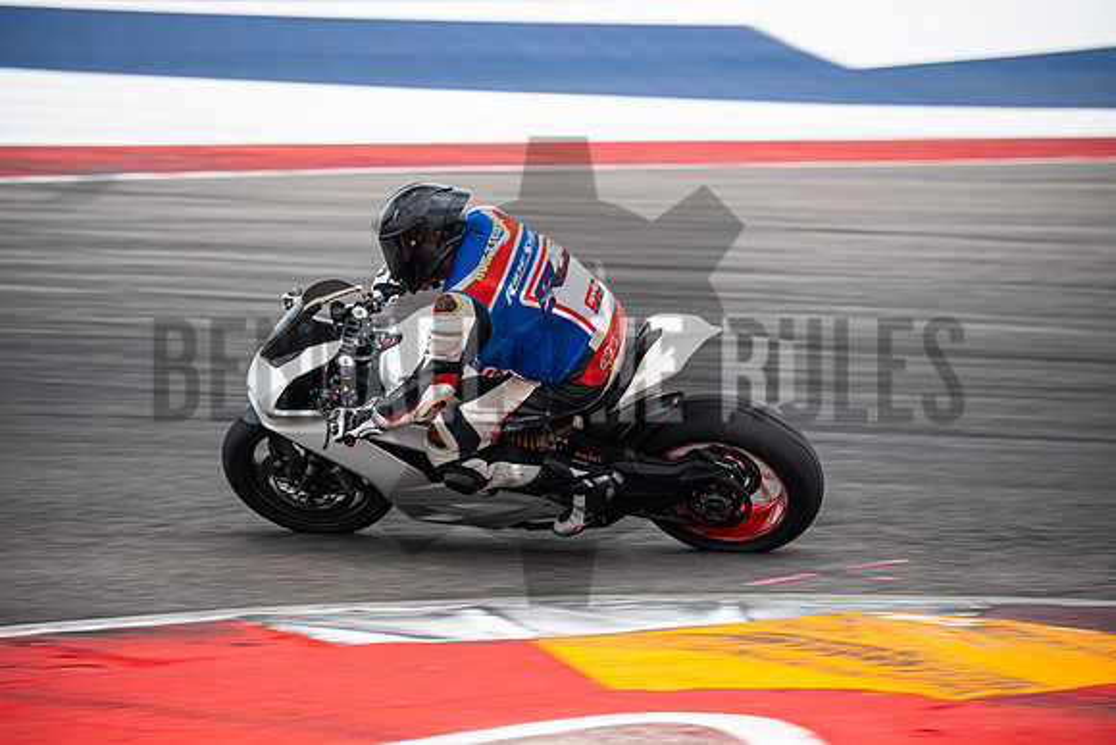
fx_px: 6511
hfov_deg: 9.8
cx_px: 558
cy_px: 372
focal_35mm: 210
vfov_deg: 6.5
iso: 160
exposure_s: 1/250
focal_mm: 140
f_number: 3.6
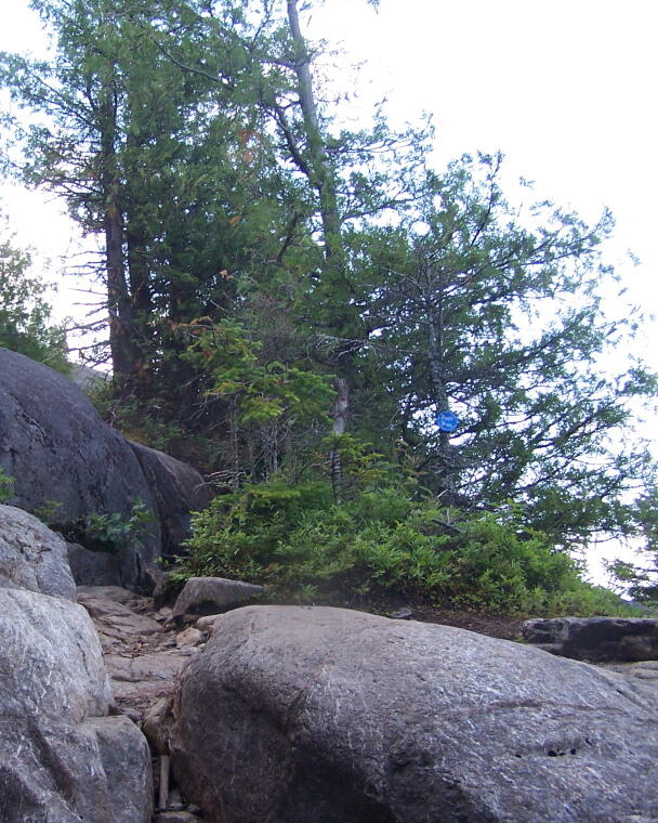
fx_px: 1217
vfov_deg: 37.3
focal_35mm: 50
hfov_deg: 29.9
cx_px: 182
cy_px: 413
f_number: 2.8
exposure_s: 1/200
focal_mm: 6.3
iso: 80
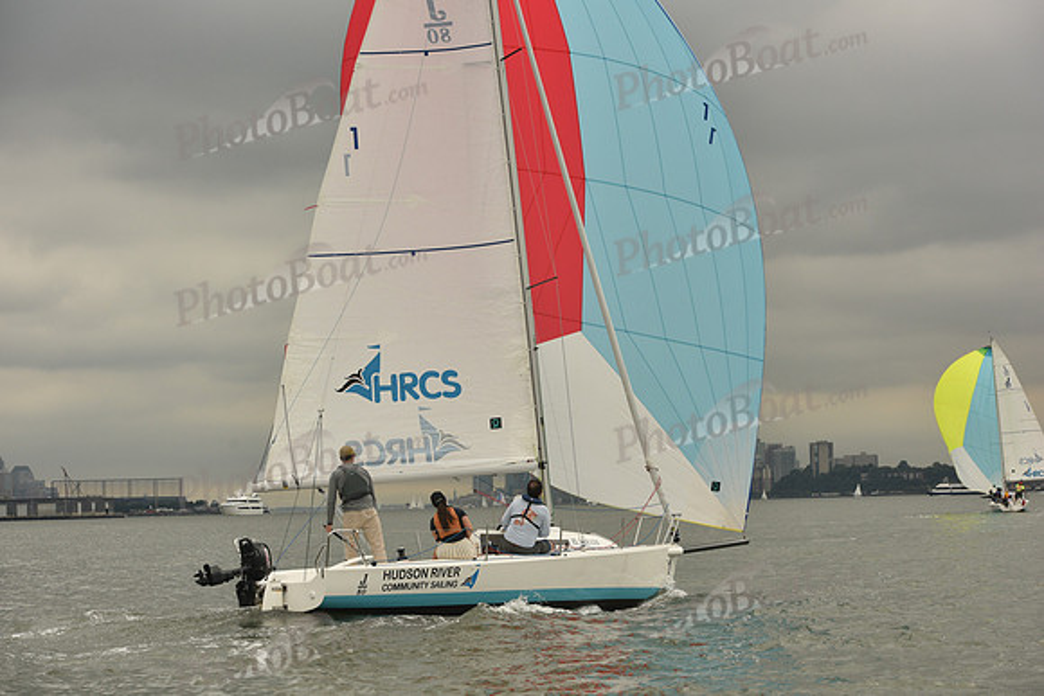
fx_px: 2030
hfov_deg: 28.8
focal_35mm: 70
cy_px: 348
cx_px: 522
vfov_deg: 19.5
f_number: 7.1
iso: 320
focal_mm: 70
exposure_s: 1/1250
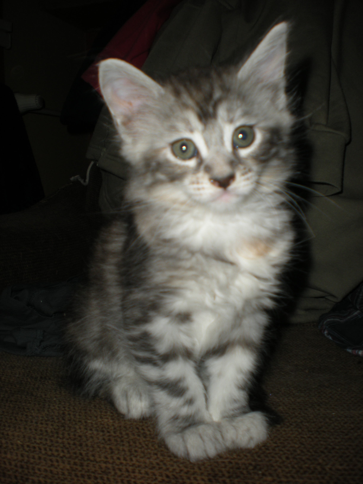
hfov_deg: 37.7
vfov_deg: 49.0
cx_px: 182
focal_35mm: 38
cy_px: 242
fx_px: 531
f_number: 3.1
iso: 64
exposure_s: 1/60
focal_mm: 6.3
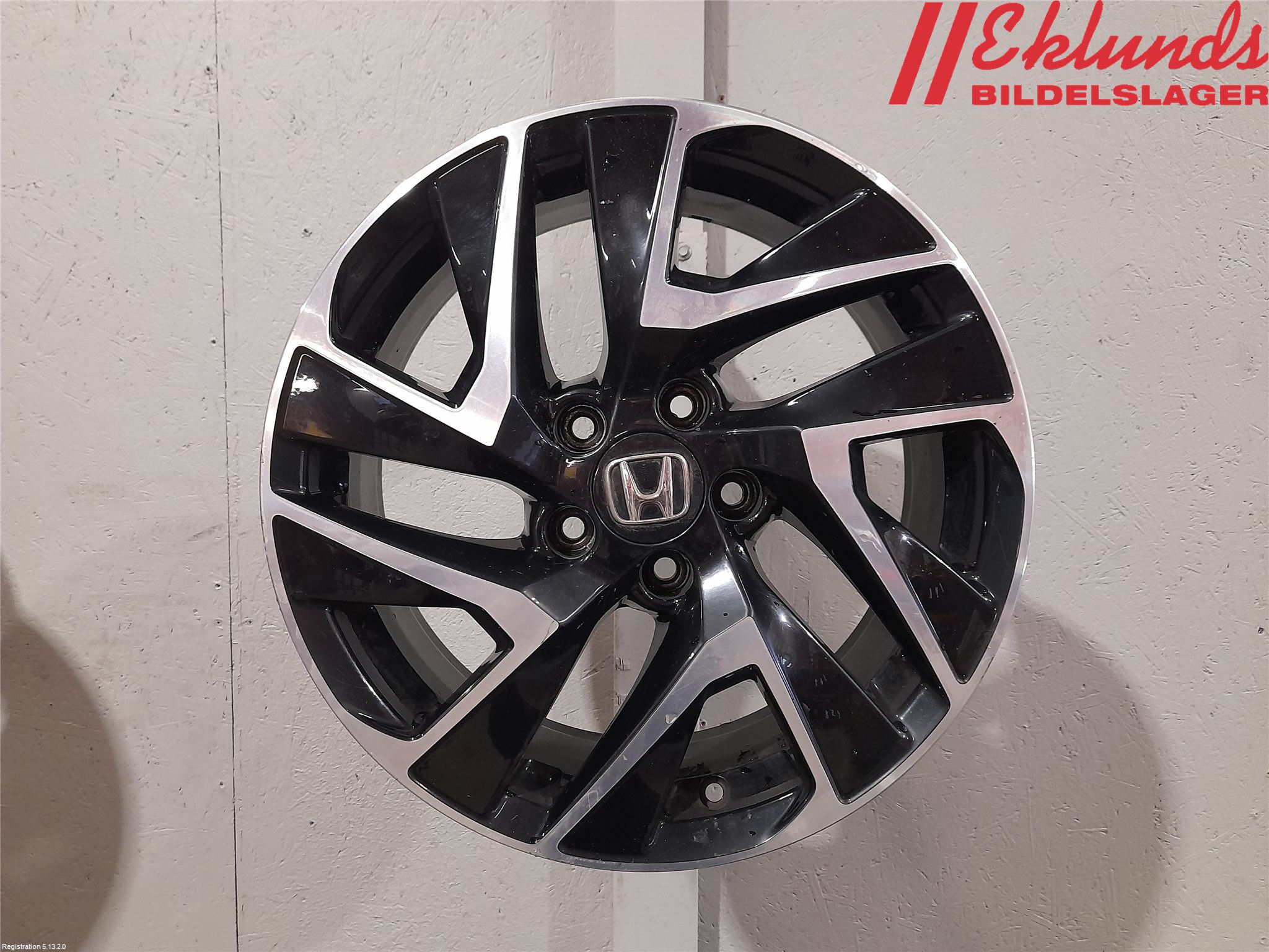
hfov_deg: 69.4
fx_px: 916
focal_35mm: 25
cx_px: 634
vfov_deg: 54.9
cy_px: 476
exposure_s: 1/50
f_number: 2
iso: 320
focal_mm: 4.6
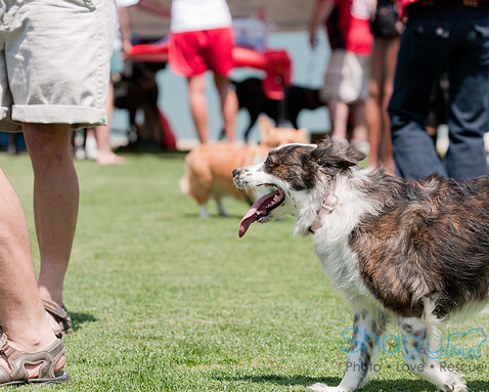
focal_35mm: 191
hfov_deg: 10.1
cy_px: 196
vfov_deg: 8.1
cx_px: 208
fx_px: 2766
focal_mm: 112
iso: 200
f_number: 5.6
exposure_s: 1/640
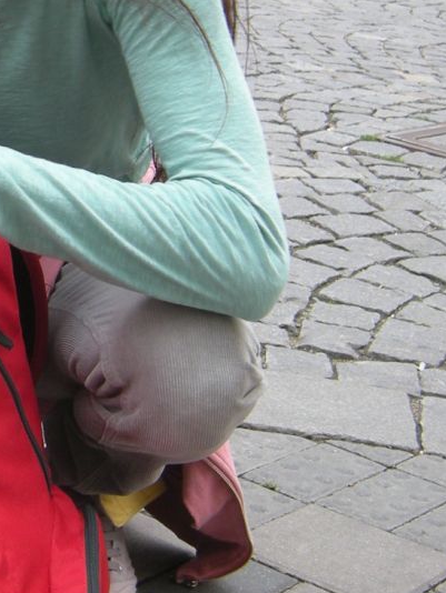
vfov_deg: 22.3
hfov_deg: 16.3
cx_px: -92
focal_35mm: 87
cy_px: 155
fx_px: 1493
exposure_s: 1/99.6
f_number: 2.9
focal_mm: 5.3
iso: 64
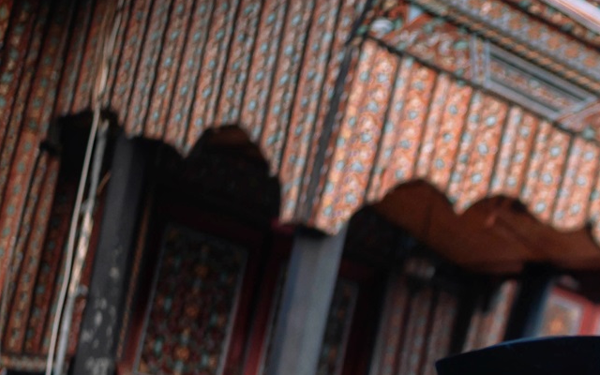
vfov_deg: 11.8
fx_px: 1750
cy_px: 507
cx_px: 727
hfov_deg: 18.4
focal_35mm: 107
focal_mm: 35
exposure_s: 1/500
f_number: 1.4
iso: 320
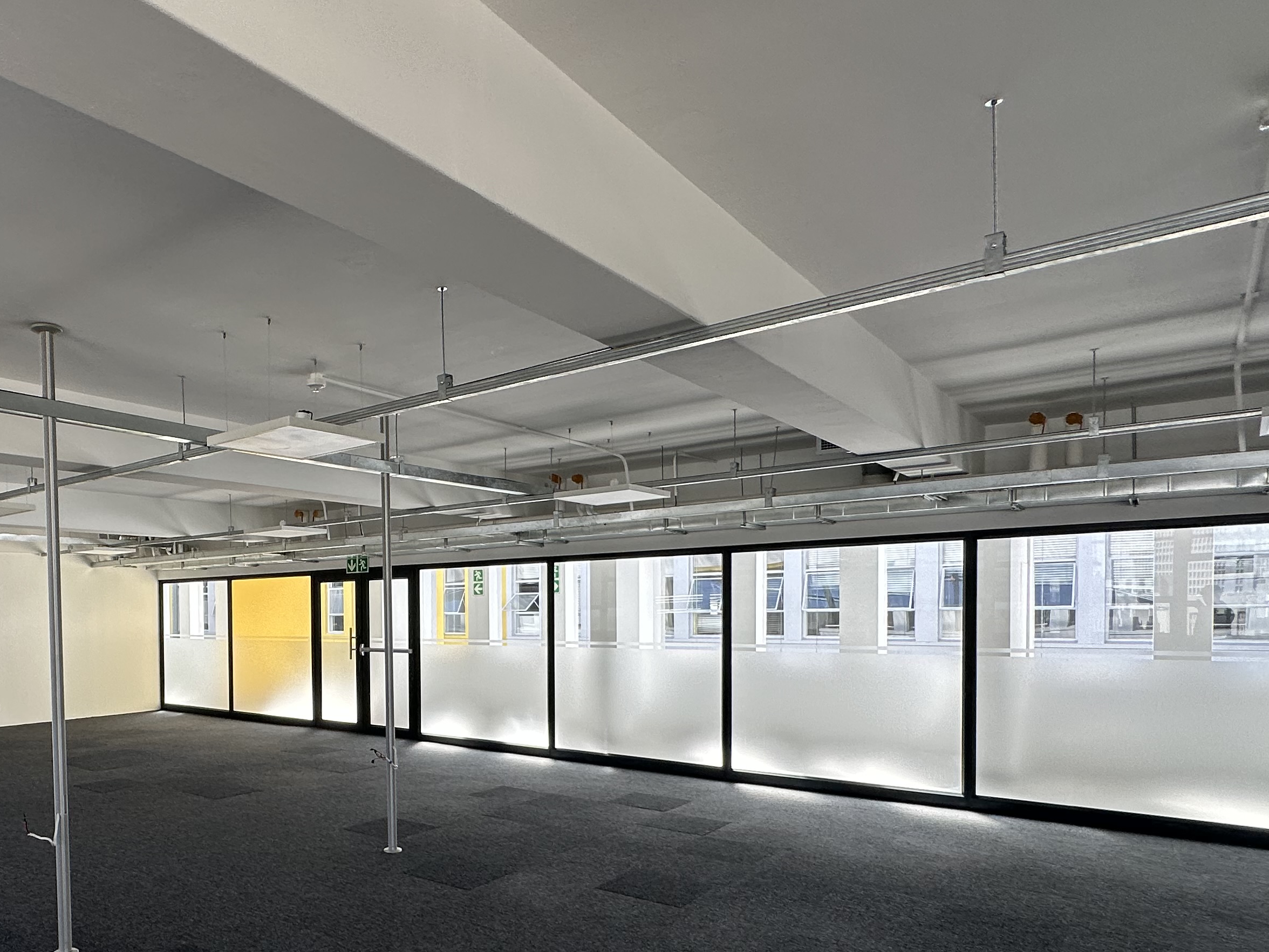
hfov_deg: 68.3
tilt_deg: -0.8
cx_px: 366
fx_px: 880
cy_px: 633
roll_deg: +0.6
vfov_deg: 55.7
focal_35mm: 24
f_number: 2.2
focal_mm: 2.22
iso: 40
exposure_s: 1/165
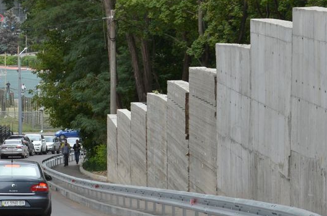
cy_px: 31
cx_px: -75
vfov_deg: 6.8
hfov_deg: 10.2
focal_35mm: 199
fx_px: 1803
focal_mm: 50
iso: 500
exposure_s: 1/400
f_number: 11
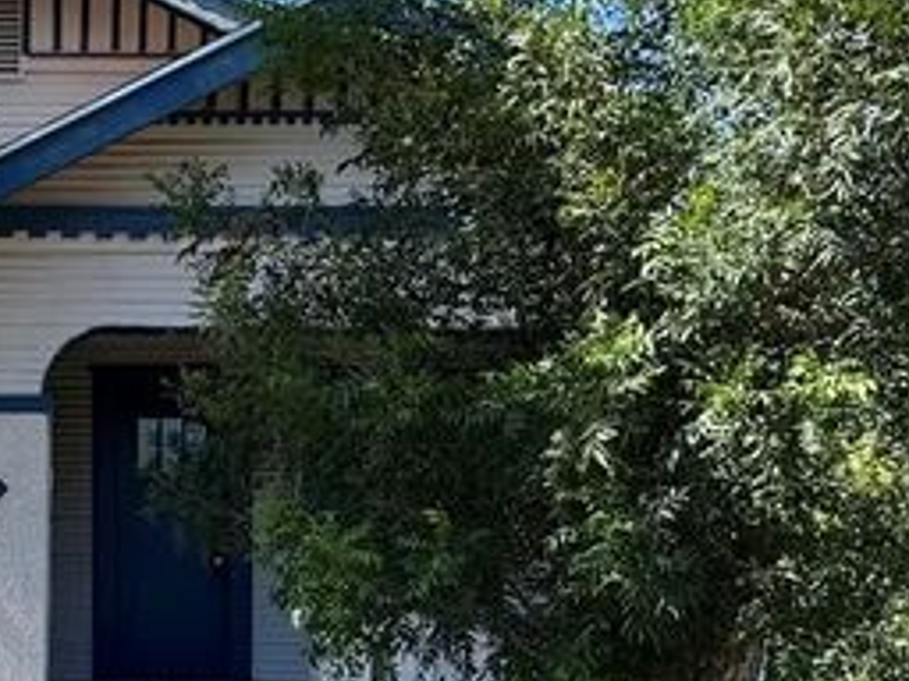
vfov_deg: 25.3
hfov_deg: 32.6
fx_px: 1471
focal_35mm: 56
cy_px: 610
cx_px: 92
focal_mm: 2.22
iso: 40
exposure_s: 1/488
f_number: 2.2
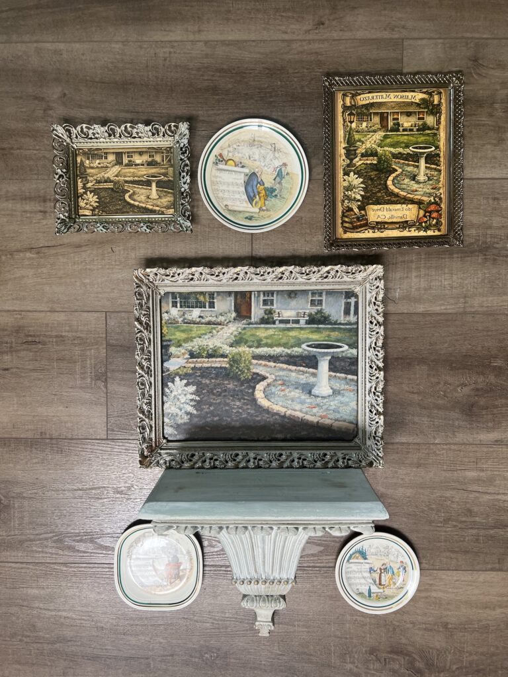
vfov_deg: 67.3
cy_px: 338
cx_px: 254
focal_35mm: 26
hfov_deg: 53.1
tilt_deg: -83.8
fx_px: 509
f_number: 1.5
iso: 100
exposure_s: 1/121
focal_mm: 5.7
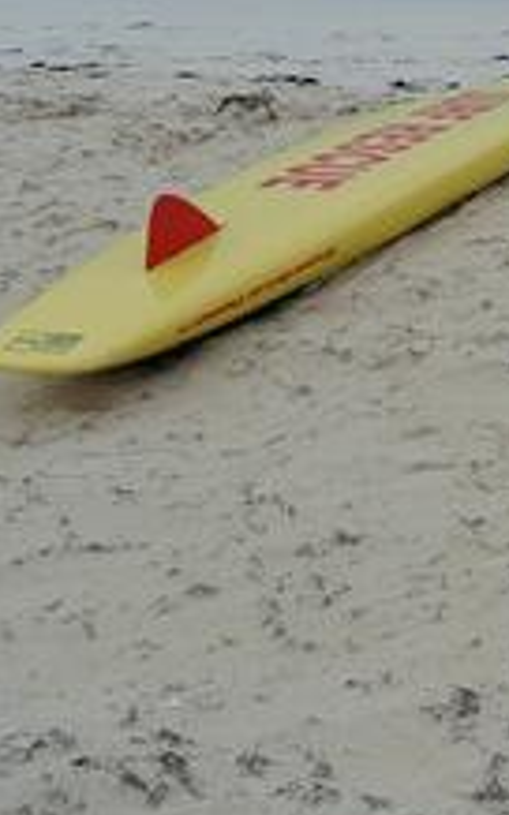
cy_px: 168
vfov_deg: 25.1
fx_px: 1800
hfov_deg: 13.9
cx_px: 981
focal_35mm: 81
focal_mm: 10
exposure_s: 1/640
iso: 100
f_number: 4.5
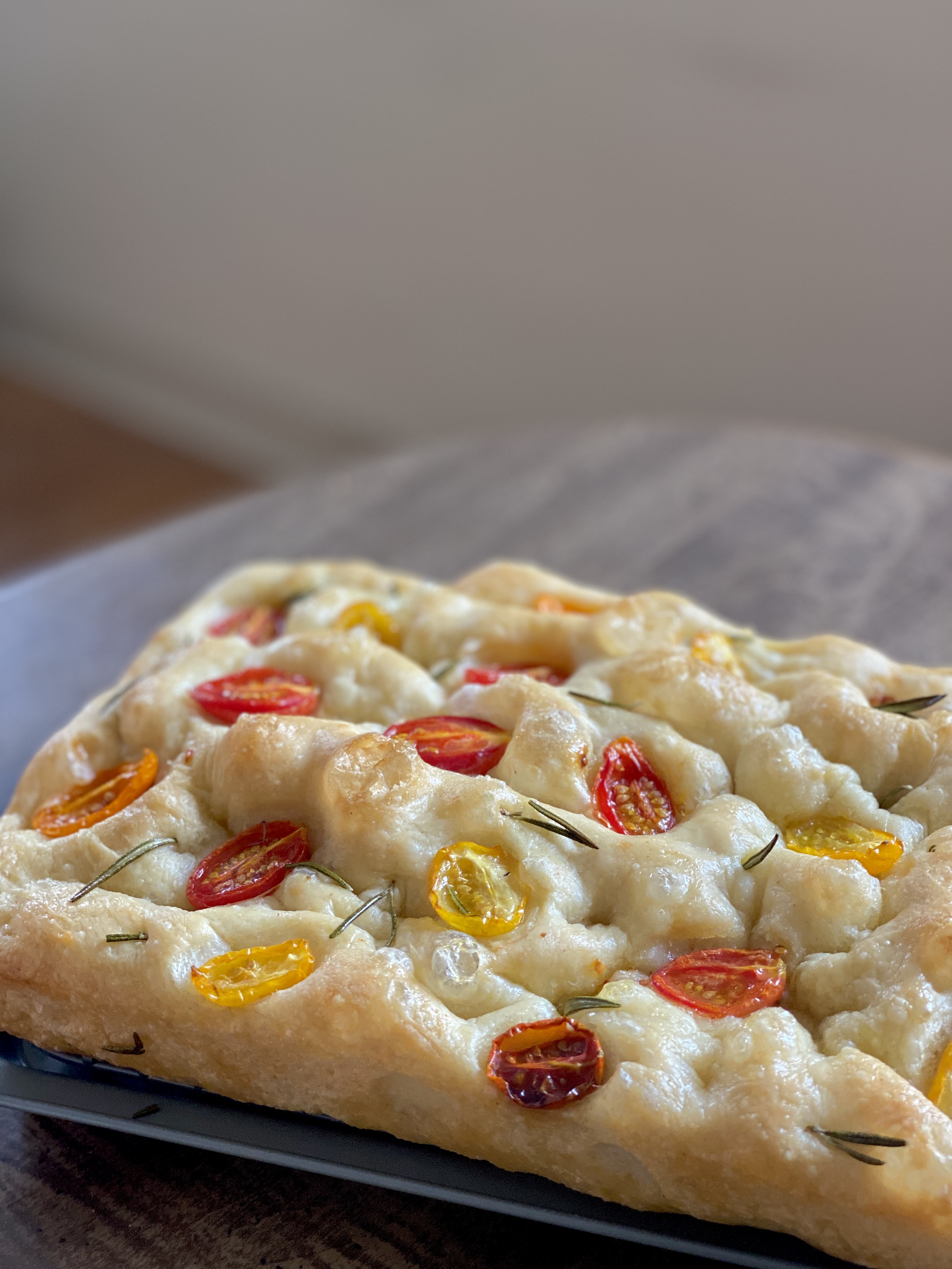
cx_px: 476
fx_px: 1907
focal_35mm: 52
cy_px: 634
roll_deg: +4.3
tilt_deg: -34.9
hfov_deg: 28.0
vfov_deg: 36.8
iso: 160
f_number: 2
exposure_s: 1/60
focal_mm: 6
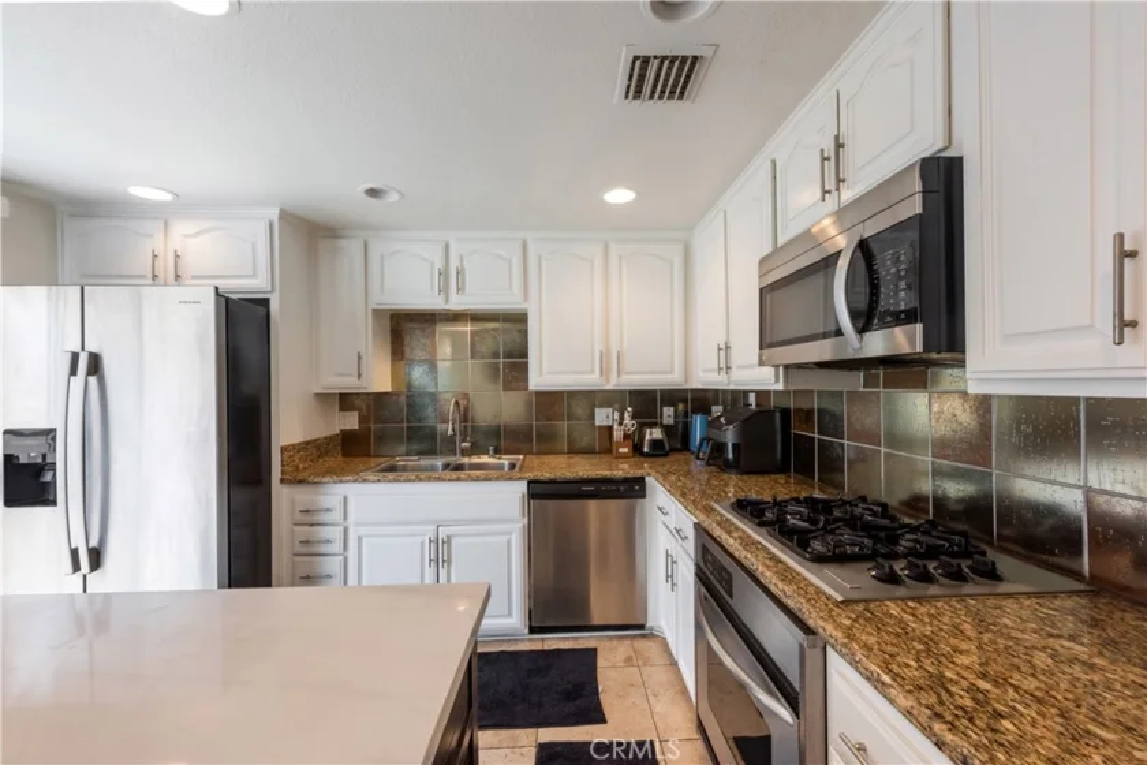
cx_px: 574
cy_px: 382
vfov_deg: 81.2
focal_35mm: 14
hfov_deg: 104.3
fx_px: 446
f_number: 11
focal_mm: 14
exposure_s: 1/10
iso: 400
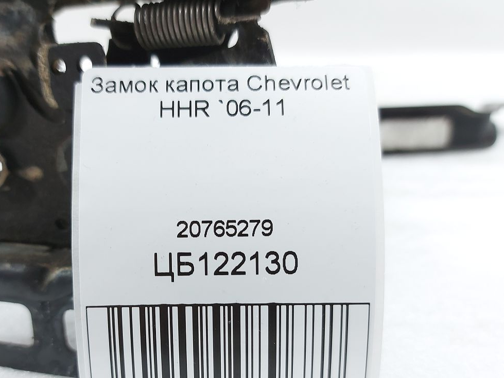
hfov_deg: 53.6
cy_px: 242
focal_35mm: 34
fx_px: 495
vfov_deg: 41.4
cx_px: 206
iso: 80
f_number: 1.8
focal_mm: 5.23
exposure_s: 1/50
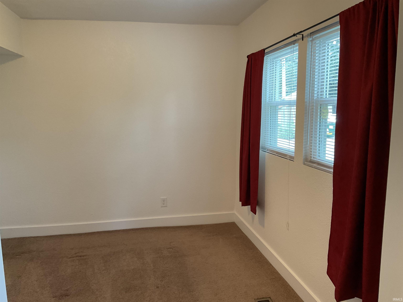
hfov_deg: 61.7
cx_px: 202
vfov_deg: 48.2
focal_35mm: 29
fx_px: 338
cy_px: 151
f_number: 1.8
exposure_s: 1/60
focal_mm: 3
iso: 125
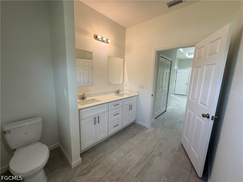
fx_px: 98
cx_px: 122
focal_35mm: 14
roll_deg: -2.5
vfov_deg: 85.7
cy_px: 91
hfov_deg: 102.1
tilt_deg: -9.4
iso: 100
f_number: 2.2
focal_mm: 2.22
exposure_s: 1/120
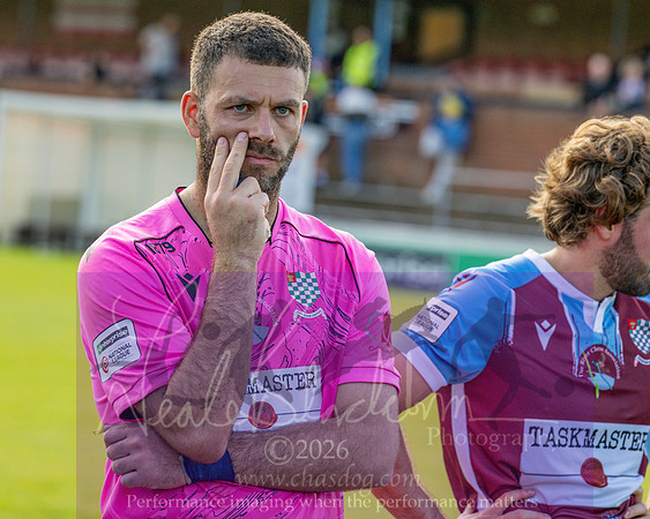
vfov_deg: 8.6
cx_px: 275
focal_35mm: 179
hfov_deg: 10.8
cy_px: 268
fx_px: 3436
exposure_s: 1/1250
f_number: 4
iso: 400
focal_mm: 120
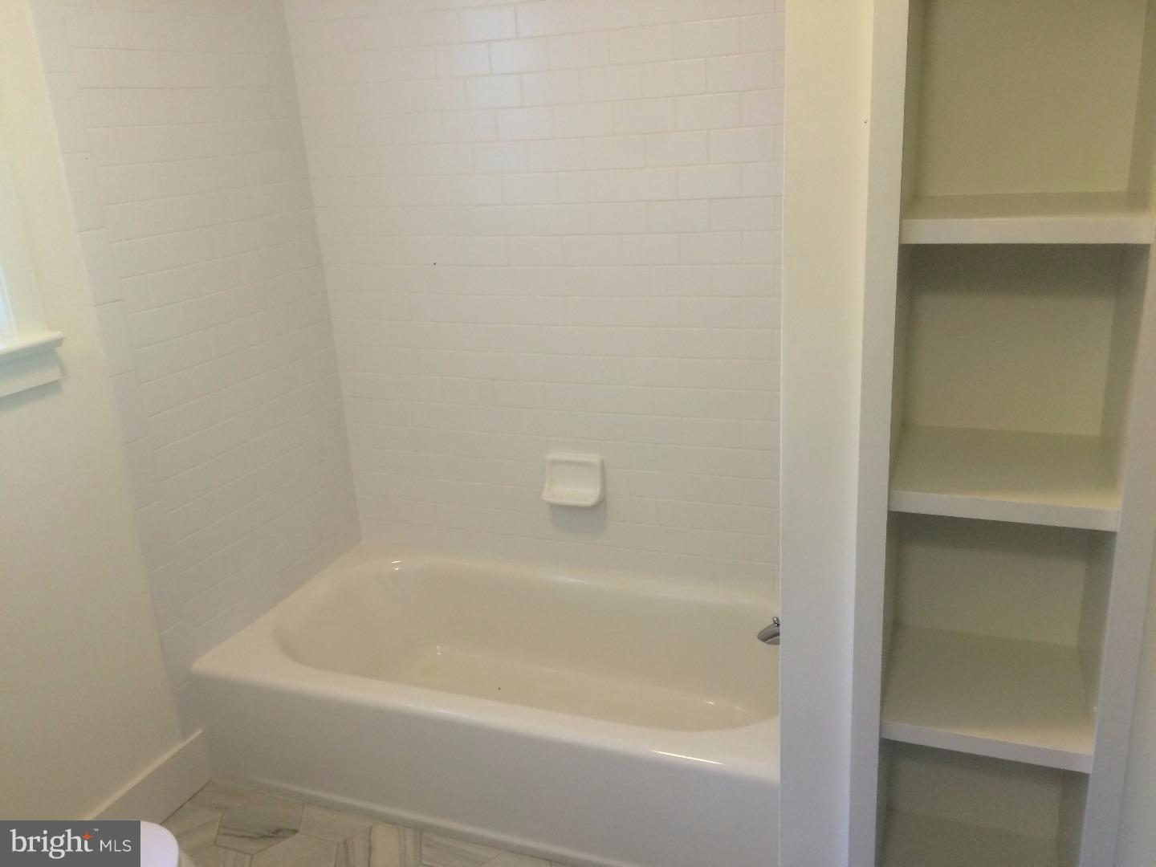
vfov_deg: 48.2
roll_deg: +2.5
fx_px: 968
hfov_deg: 61.7
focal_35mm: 29
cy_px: 434
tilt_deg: -18.5
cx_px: 578
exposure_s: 1/30
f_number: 2.2
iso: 80
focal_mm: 4.15
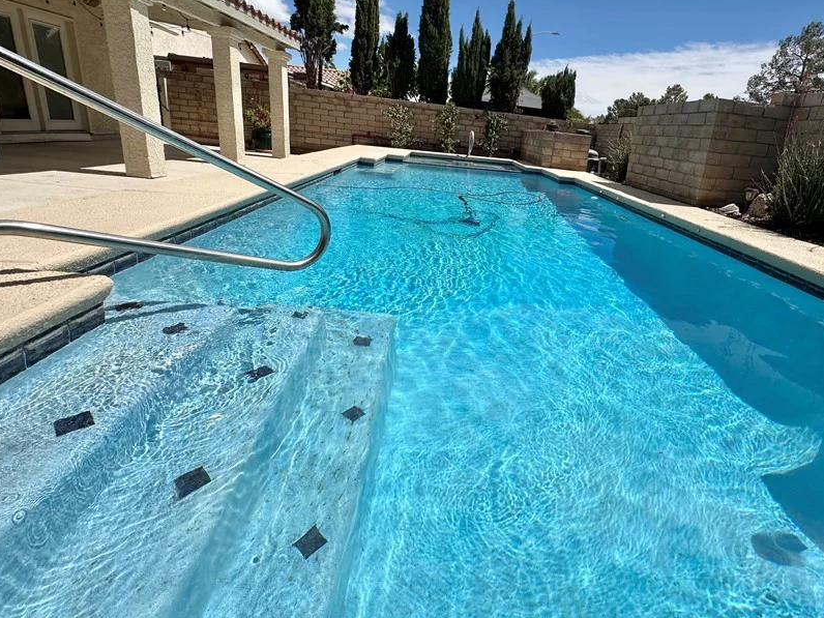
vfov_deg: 71.0
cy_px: 255
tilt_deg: -15.4
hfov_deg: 86.7
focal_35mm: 18
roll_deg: -6.2
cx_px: 492
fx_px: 428
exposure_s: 1/4292
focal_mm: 2.22
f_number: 2.2
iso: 50
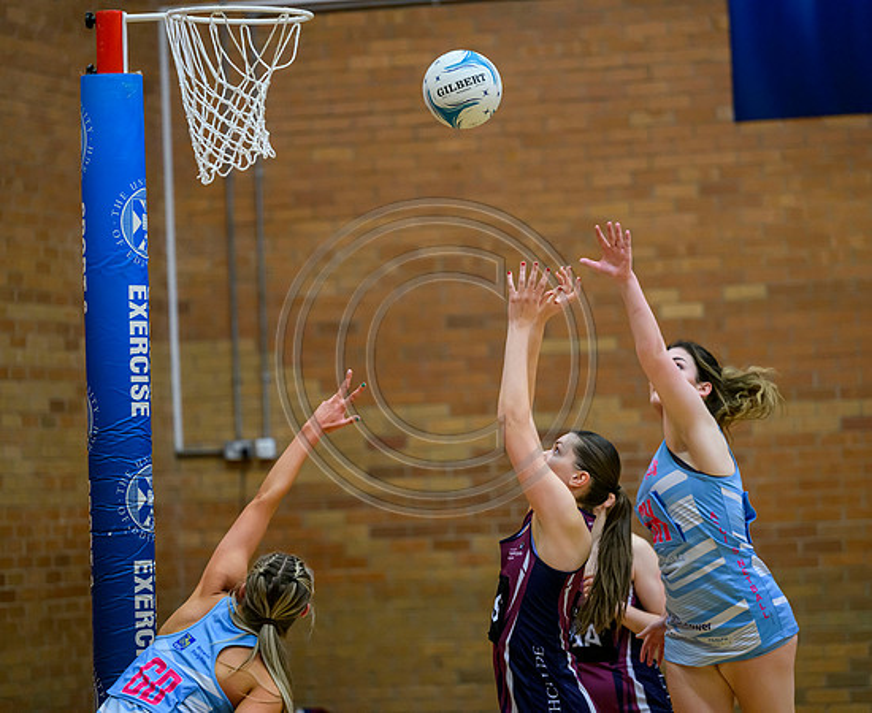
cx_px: 451
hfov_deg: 11.2
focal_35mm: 171
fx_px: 4458
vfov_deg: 9.2
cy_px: 356
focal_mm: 150
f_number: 2.8
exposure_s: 1/1000
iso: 5000
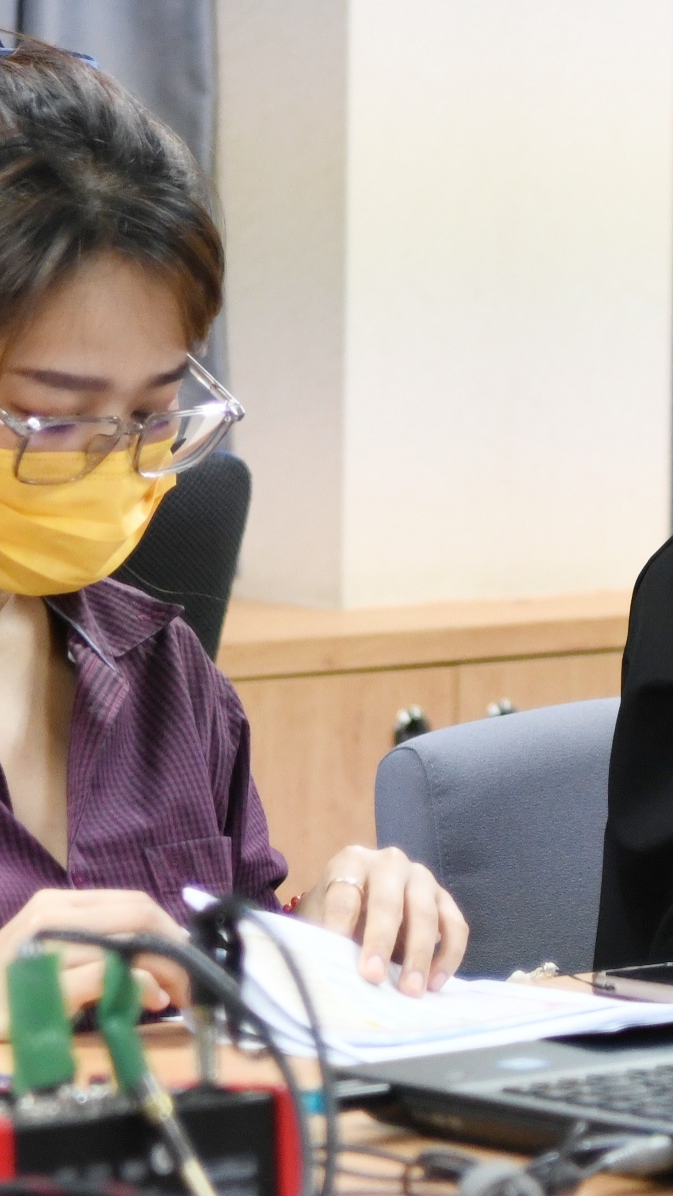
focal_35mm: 194
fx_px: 6157
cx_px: 458
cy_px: 516
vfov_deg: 11.1
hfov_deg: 6.3
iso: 1600
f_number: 2.8
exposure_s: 1/160
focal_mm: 55
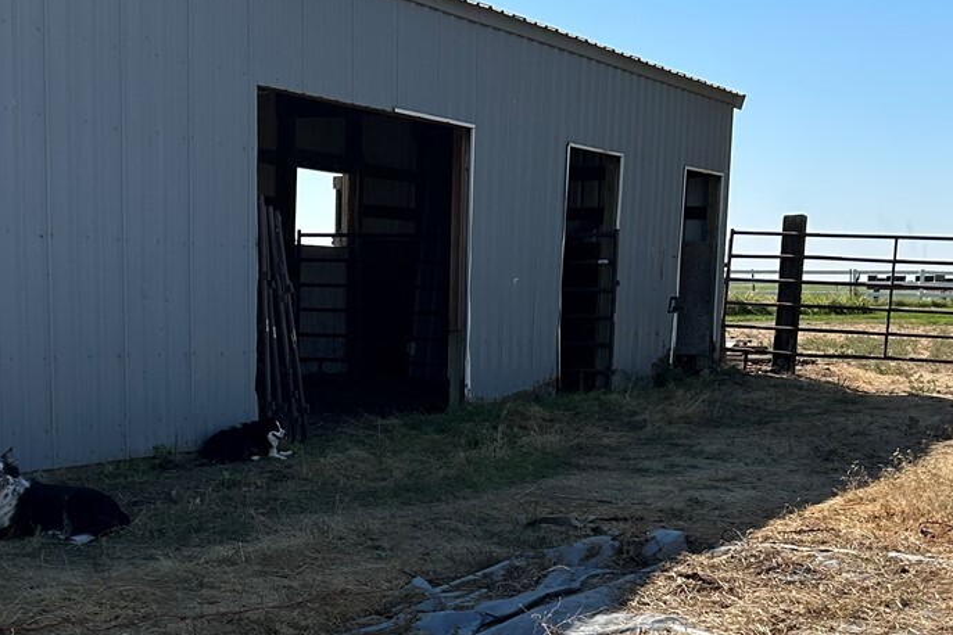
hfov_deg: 31.9
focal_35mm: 63
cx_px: 420
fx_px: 1668
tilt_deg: -8.7
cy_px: 513
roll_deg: -1.1
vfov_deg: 21.3
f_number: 1.5
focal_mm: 5.7
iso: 50
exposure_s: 1/3831
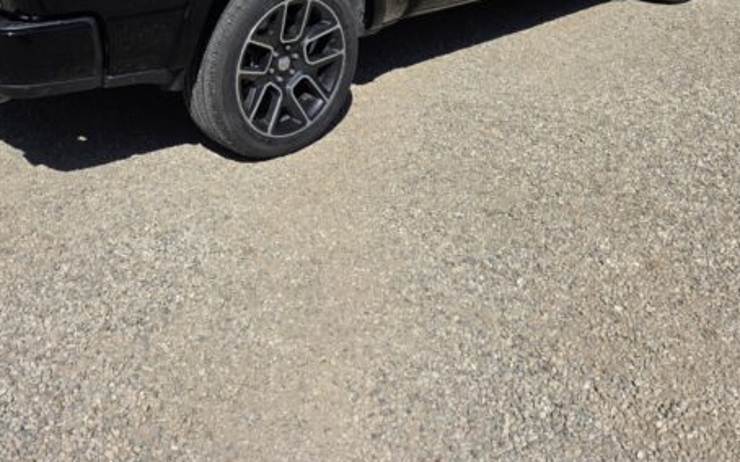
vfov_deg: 27.7
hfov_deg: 46.2
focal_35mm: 43
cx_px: 341
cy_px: -21
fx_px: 867
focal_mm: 6.25
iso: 64
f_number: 1.7
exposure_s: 1/7944
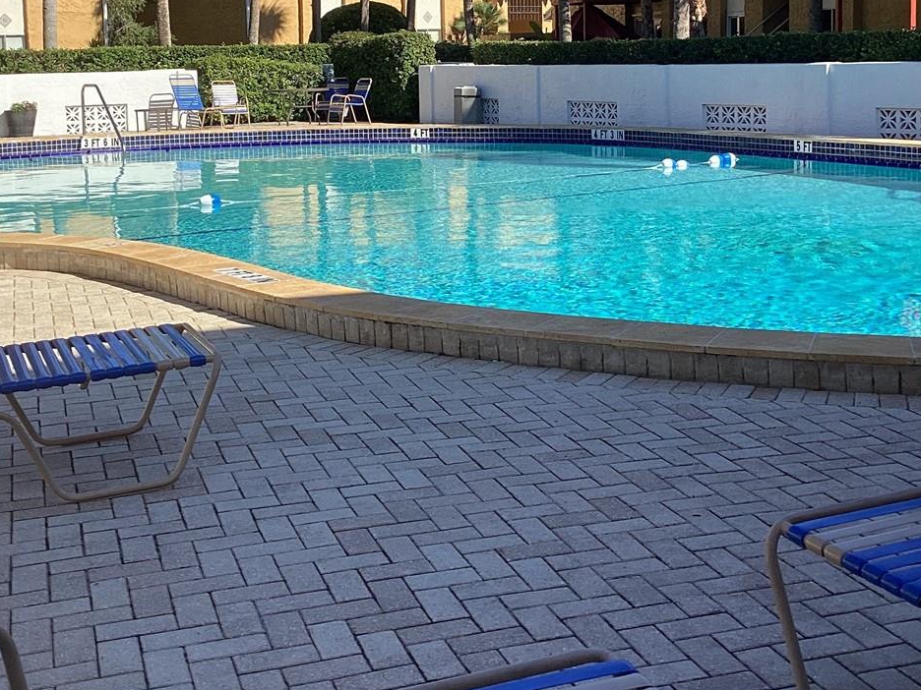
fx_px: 1410
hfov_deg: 36.1
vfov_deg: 27.2
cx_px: 421
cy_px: 190
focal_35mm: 53
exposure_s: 1/1072
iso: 25
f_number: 2.4
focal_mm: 3.3
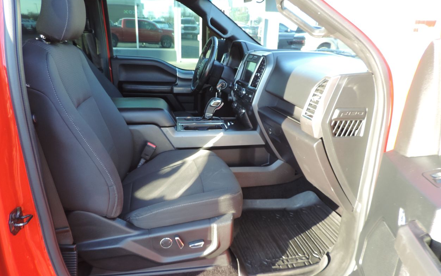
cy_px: 142
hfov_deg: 70.4
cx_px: 220
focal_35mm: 26
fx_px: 313
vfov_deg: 47.6
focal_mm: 4.3
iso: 110
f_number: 3
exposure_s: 1/30
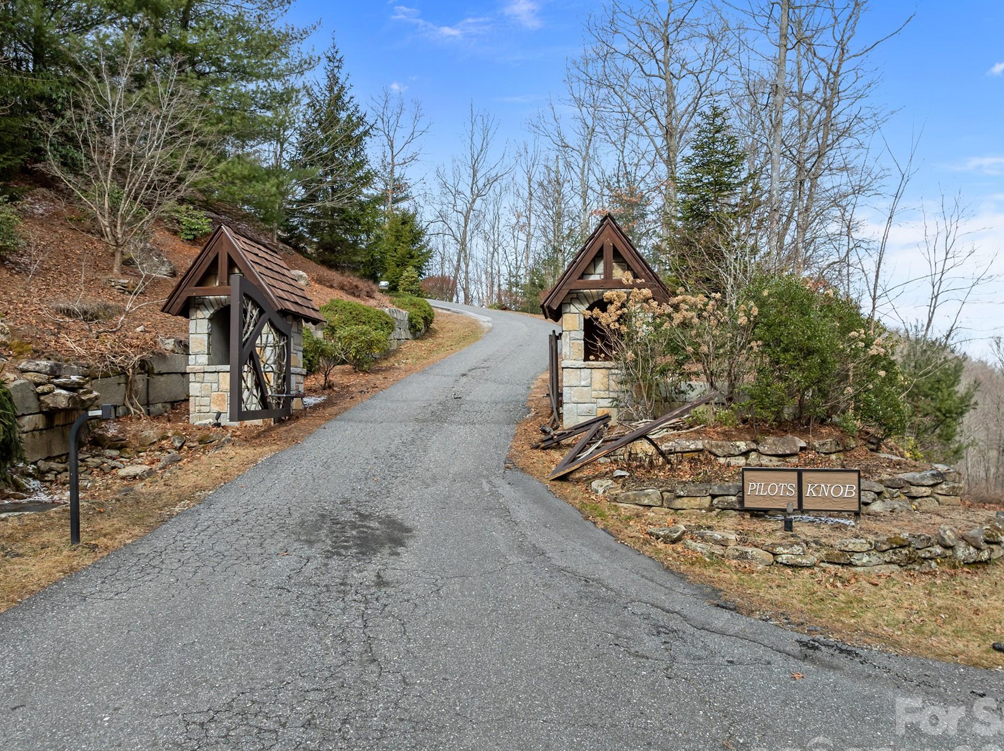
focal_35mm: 26
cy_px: 395
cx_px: 521
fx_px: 754
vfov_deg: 53.0
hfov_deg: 67.3
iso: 150
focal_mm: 12.29
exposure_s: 1/400
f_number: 2.8
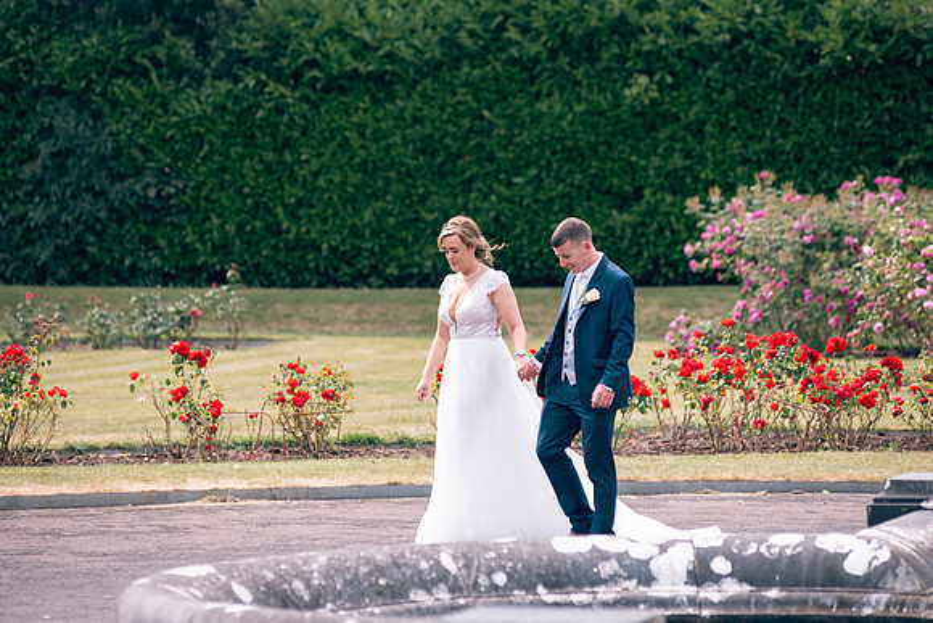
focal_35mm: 185
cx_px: 466
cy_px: 312
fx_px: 4795
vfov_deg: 7.4
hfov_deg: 11.1
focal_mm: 185
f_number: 3.5
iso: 64
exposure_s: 1/250
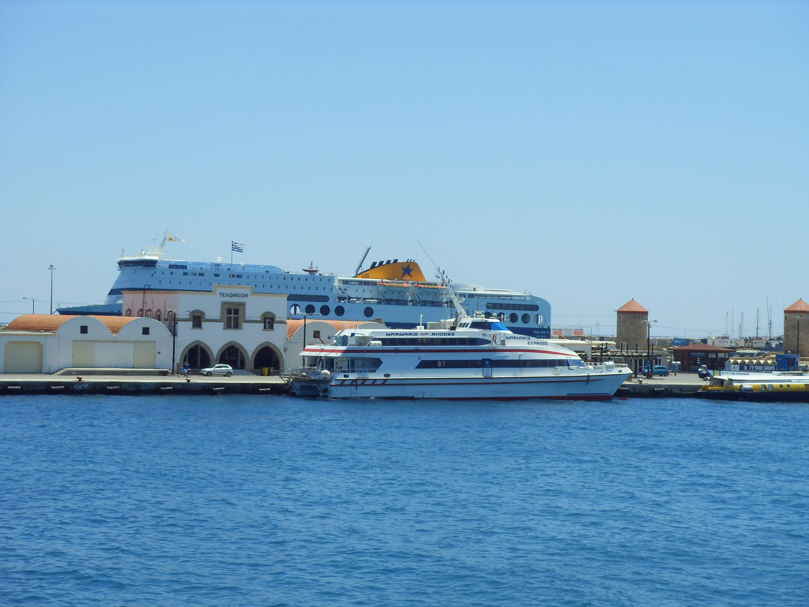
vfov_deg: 15.6
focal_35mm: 95
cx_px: 404
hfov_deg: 20.7
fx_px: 2220
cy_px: 304
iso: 80
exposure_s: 1/250
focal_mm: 16
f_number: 7.7
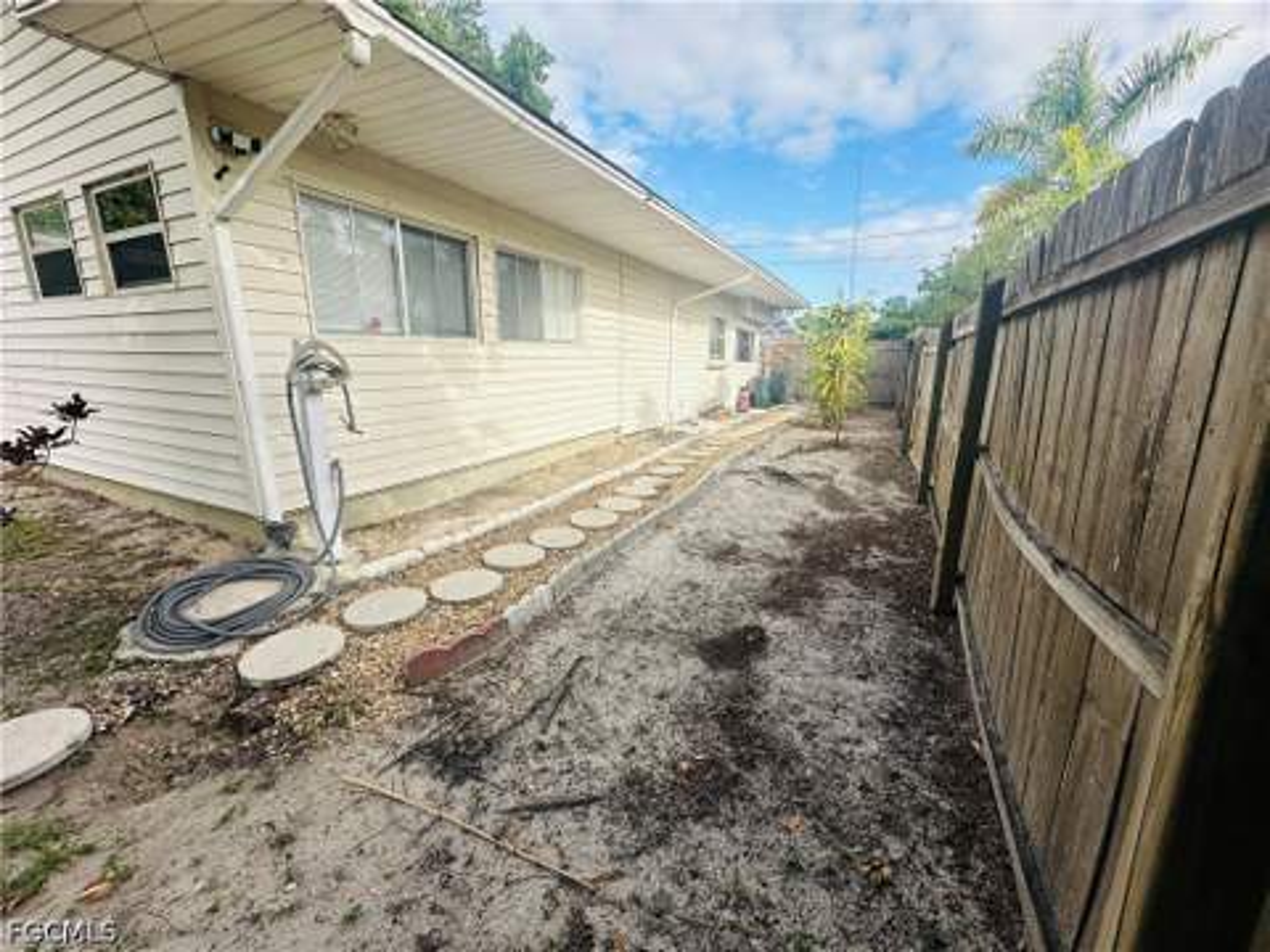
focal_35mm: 14
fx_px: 514
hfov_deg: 102.1
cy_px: 476
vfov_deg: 85.7
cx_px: 635
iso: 40
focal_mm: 2.22
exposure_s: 1/861
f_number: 2.2
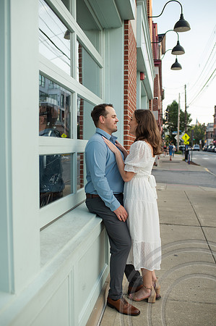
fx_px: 316
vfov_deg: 54.5
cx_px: 108
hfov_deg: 37.8
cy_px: 163
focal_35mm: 35
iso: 100
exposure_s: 1/250
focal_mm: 35
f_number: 3.2
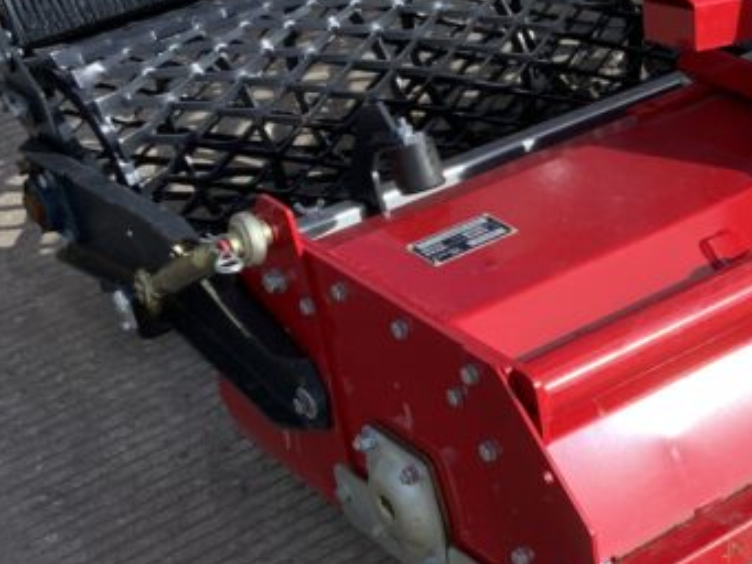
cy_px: 240
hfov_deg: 21.5
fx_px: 1891
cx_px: 803
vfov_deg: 17.0
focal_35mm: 87
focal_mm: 3
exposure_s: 1/1121
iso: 16
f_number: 1.8
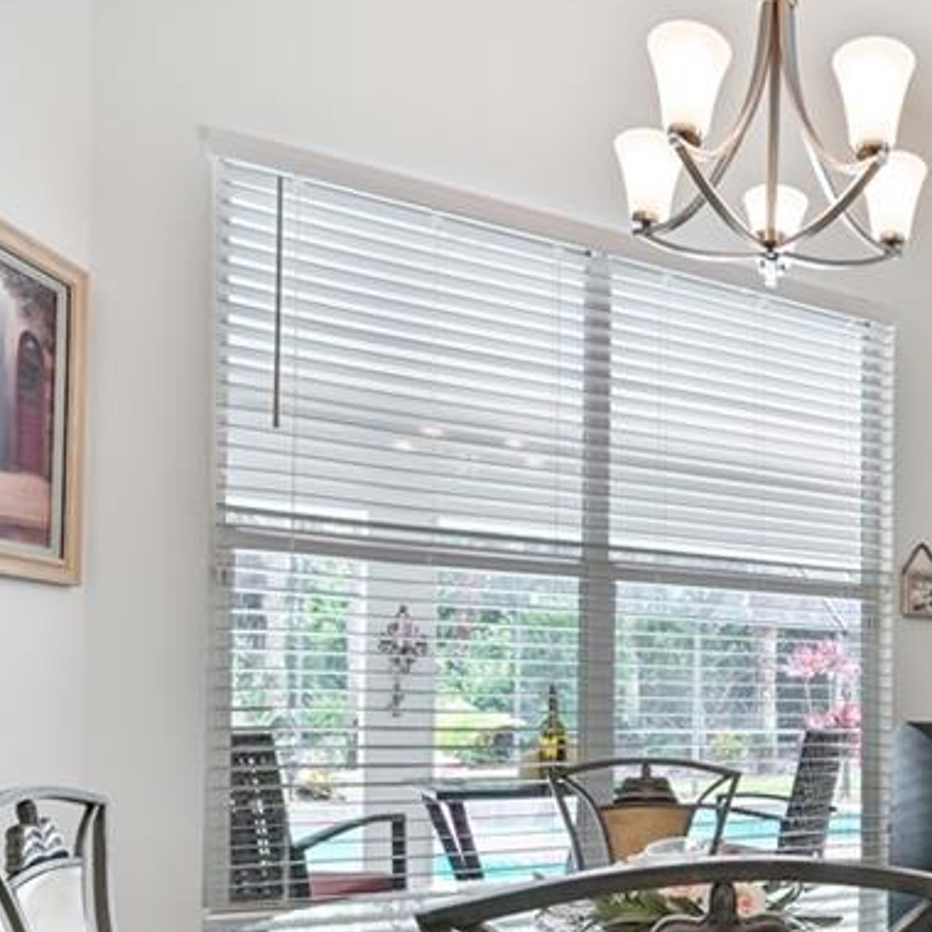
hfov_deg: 47.0
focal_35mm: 32
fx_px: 975
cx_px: 804
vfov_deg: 49.0
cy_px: 703
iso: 125
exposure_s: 1/6
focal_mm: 14
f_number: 11
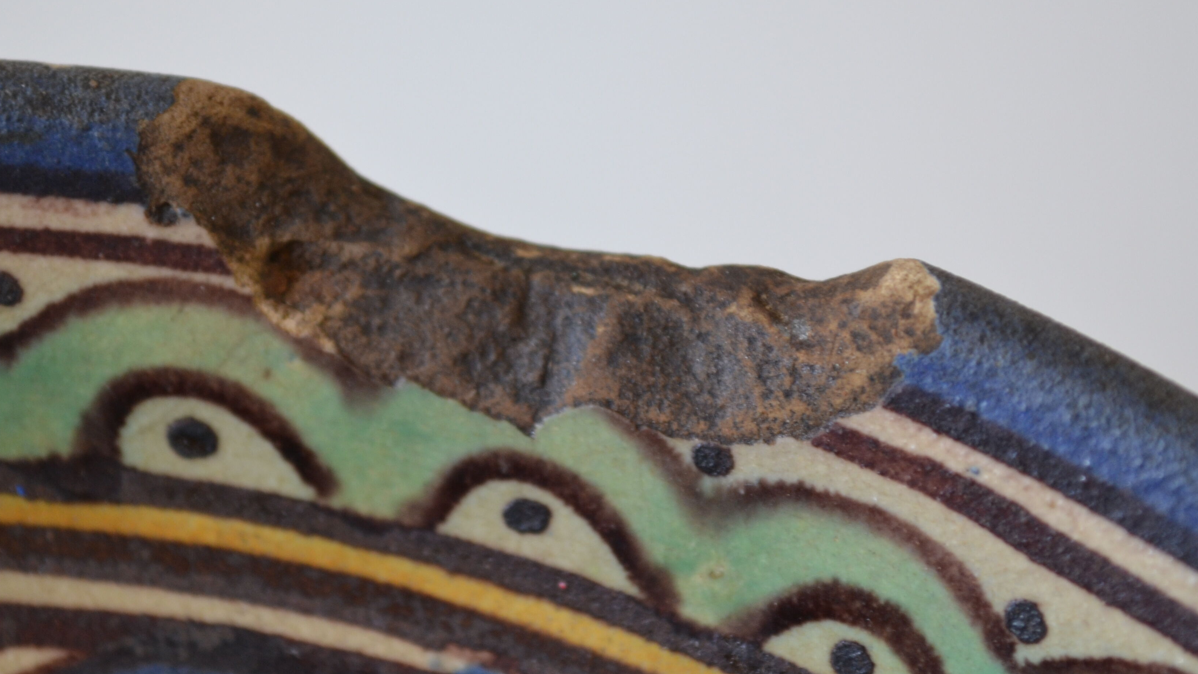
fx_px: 3494
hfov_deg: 19.5
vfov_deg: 11.0
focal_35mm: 110
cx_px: 543
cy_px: 311
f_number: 5.6
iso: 400
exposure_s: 1/20
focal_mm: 50
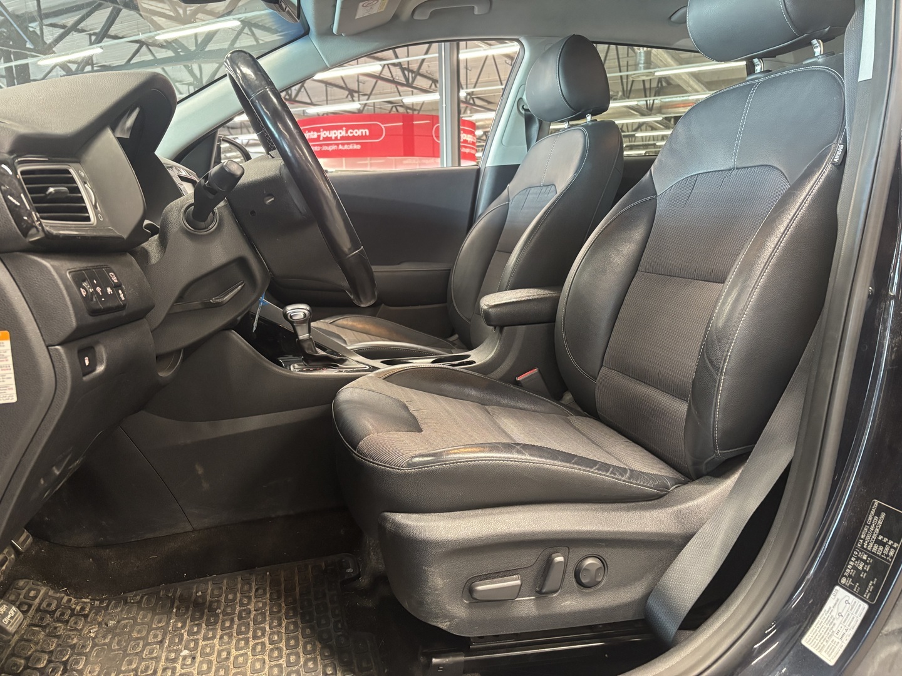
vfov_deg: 53.1
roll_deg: +1.6
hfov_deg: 67.3
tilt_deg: -9.7
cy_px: 338
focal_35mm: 26
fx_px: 677
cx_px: 451
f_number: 1.6
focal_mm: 5.96
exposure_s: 1/50
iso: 500
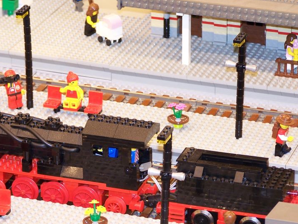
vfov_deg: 7.4
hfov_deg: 9.9
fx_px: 1722
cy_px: 129
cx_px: 123
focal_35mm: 200
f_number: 3.2
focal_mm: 23.1
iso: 80
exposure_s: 1/2
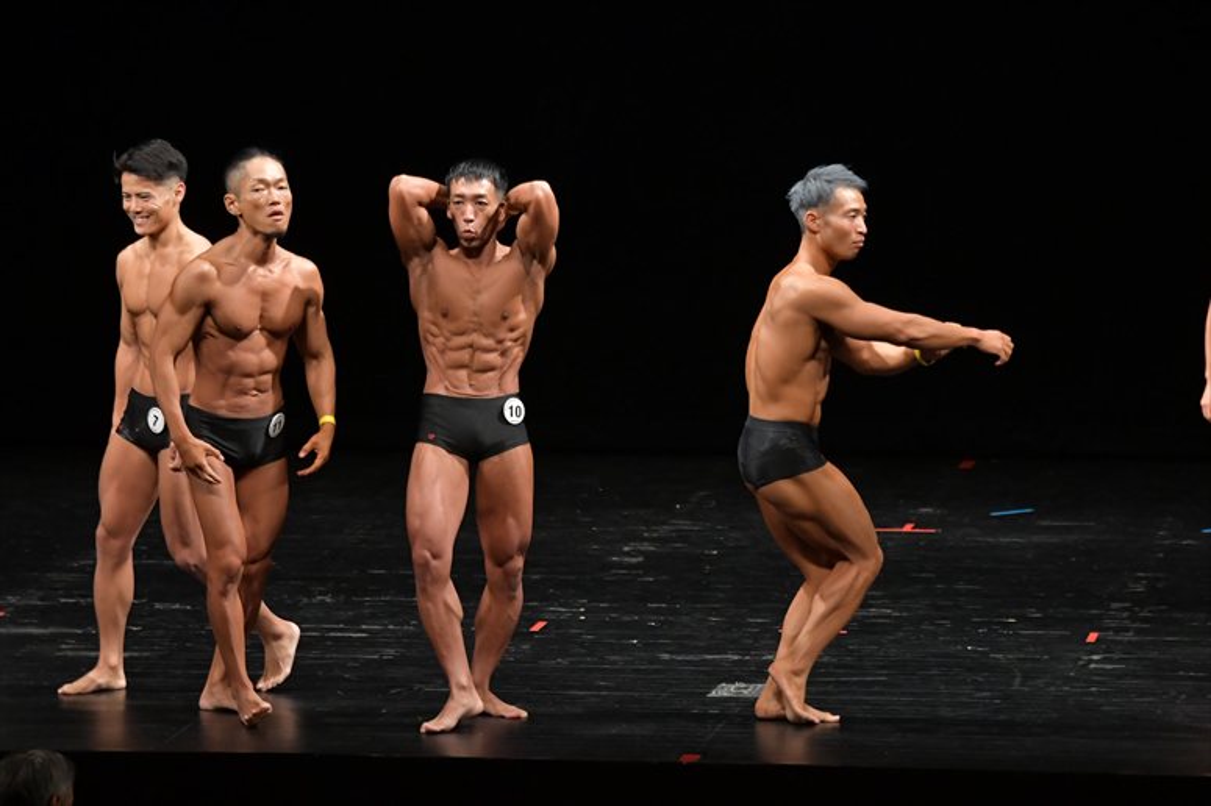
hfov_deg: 9.5
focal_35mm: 217
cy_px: 403
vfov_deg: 6.3
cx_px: 606
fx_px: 7296
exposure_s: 1/400
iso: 3200
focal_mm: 145
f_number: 5.6
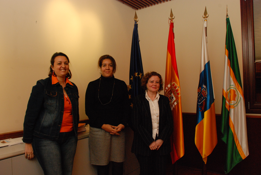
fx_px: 196
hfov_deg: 67.3
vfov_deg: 48.0
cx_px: 130
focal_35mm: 27
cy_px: 88
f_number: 8
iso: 1250
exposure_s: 1/60
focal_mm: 18
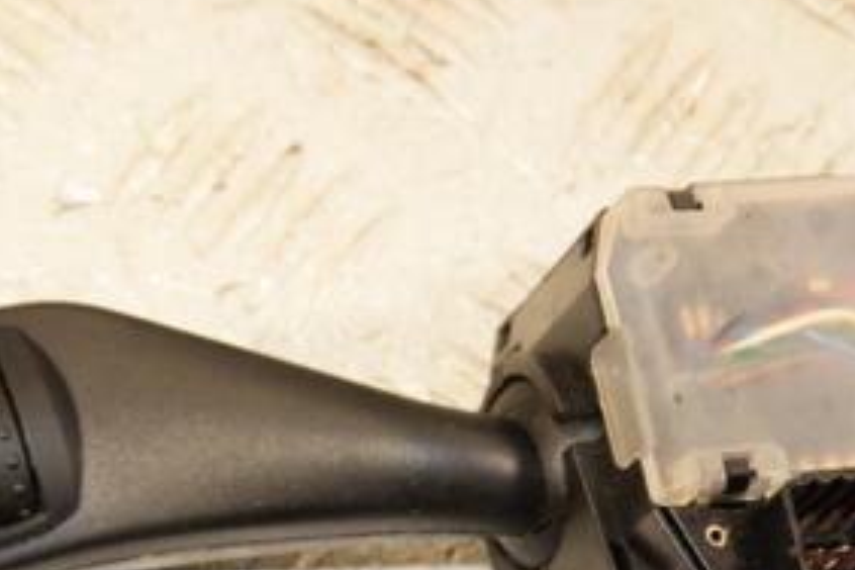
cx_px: 370
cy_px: 364
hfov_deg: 11.1
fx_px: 4393
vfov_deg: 7.4
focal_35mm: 185
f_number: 6.3
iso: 800
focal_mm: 58
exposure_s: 1/200
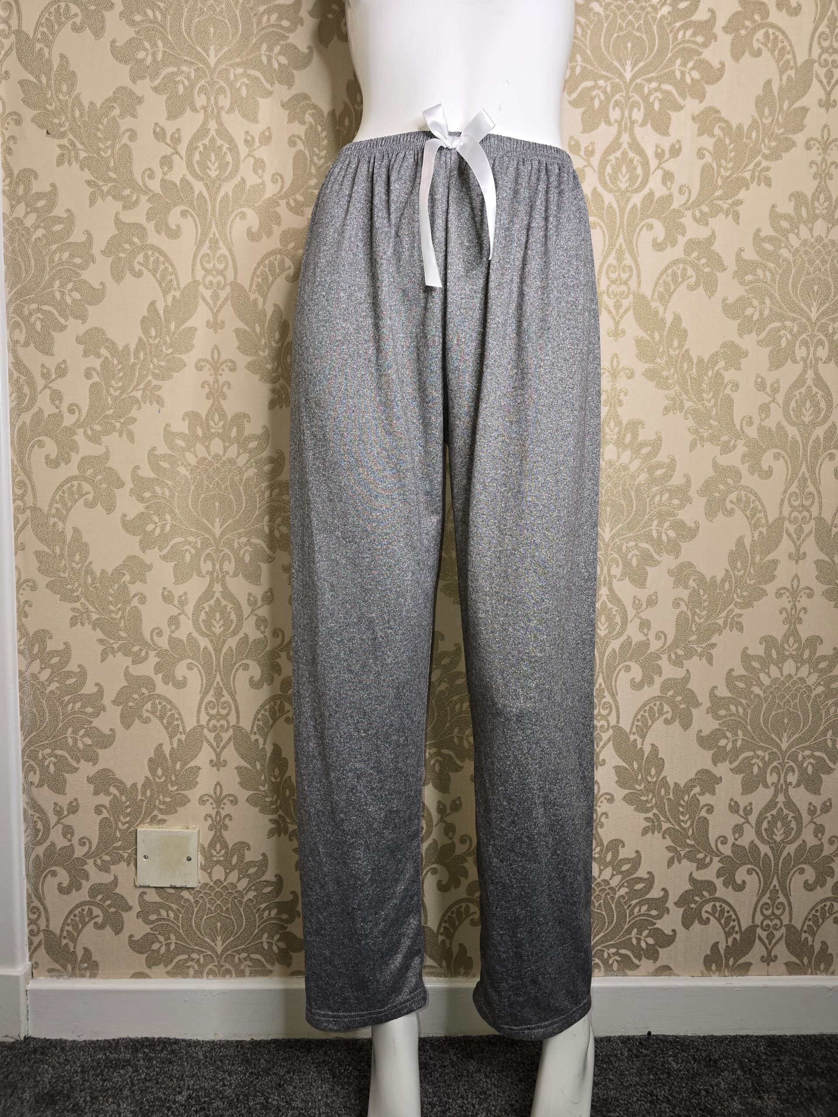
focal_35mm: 23
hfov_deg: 58.9
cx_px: 419
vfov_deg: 73.9
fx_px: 742
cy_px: 558
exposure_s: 1/50
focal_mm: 6.3
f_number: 1.7
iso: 40
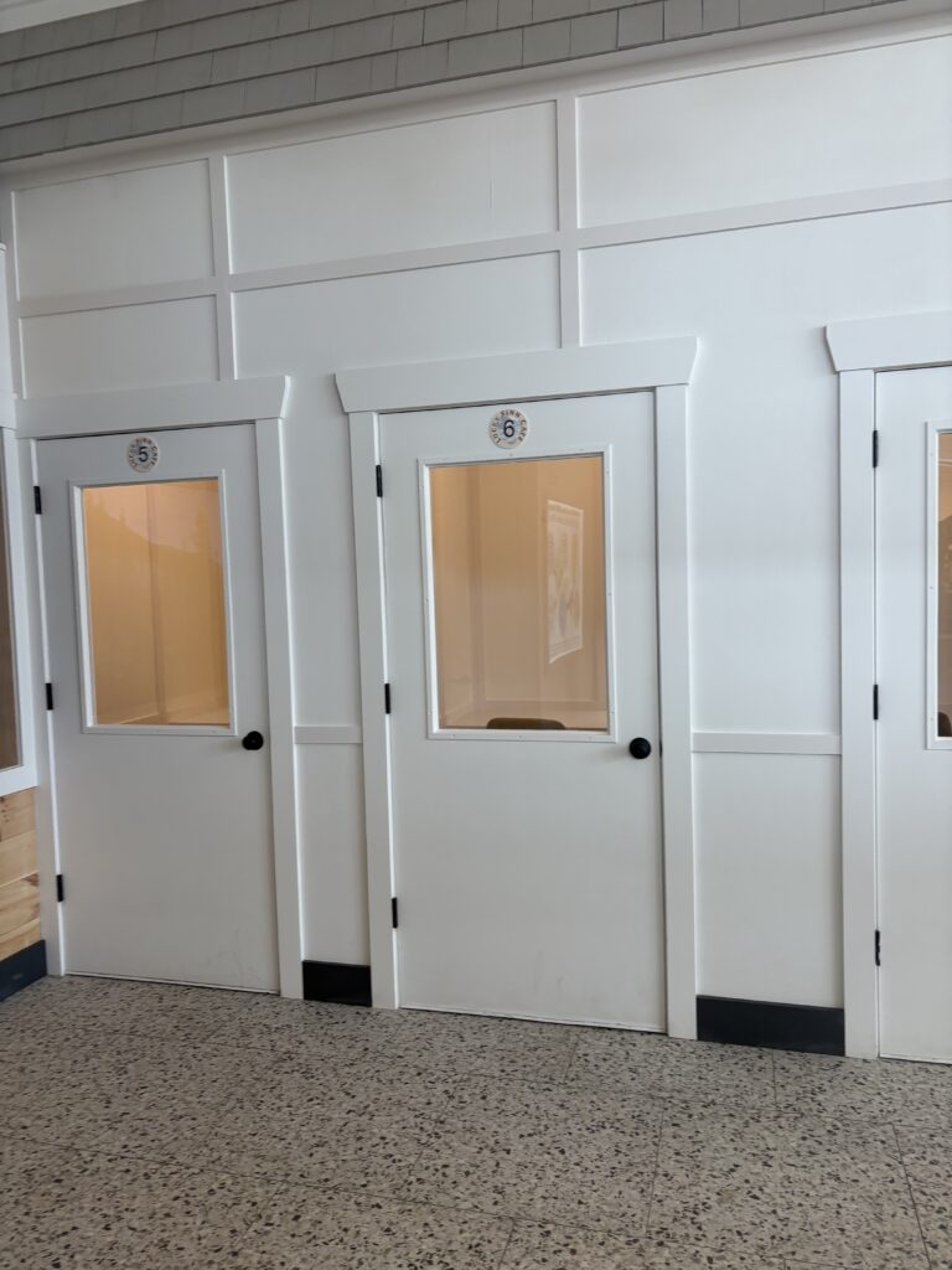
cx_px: 476
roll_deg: +4.3
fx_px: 953
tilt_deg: -2.9
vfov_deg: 67.3
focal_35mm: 26
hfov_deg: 53.1
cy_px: 635
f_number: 1.6
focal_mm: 5.96
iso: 64
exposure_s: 1/120
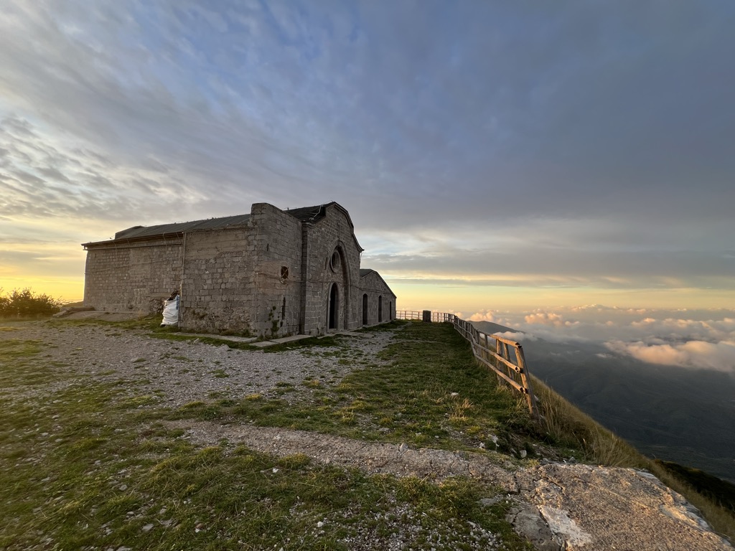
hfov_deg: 106.2
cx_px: 368
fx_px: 276
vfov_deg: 89.9
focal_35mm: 13
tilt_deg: +4.8
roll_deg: -0.2
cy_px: 276
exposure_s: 1/197
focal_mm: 1.57
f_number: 1.8
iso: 32
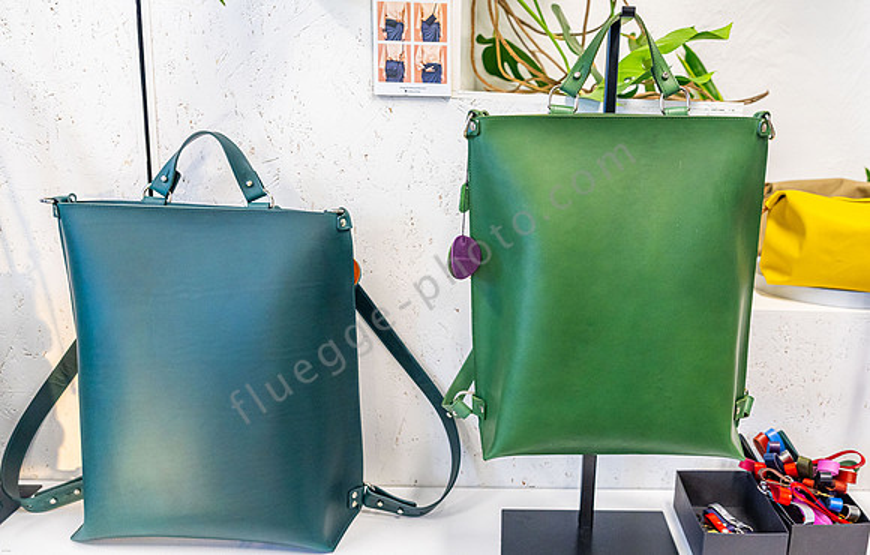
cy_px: 277
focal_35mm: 32
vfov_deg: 39.5
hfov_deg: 58.0
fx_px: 772
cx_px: 548
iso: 1000
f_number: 3.5
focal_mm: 24
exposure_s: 1/160
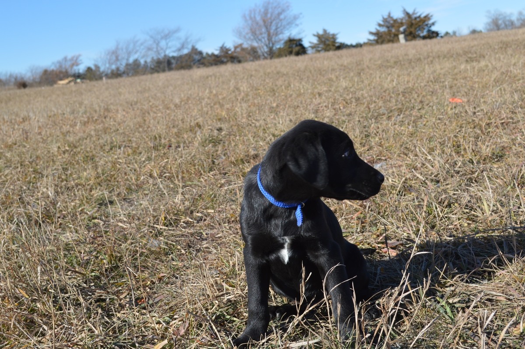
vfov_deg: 28.0
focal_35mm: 48
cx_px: 262
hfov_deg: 41.1
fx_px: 699
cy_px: 174
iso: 100
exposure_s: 1/200
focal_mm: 32
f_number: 7.1
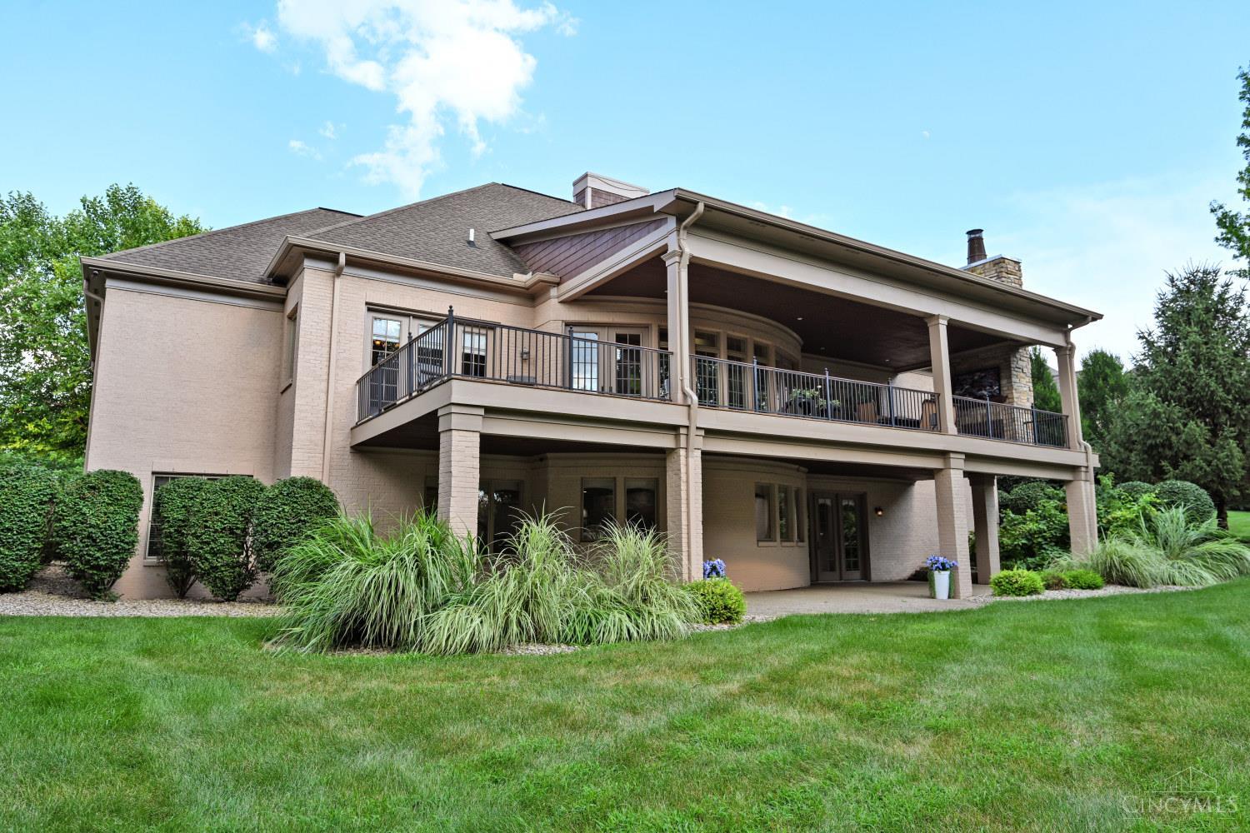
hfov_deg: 79.9
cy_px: 416
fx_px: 746
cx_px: 625
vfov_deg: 58.3
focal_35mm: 22
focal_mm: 21.5
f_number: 5.6
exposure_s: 1/250
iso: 160
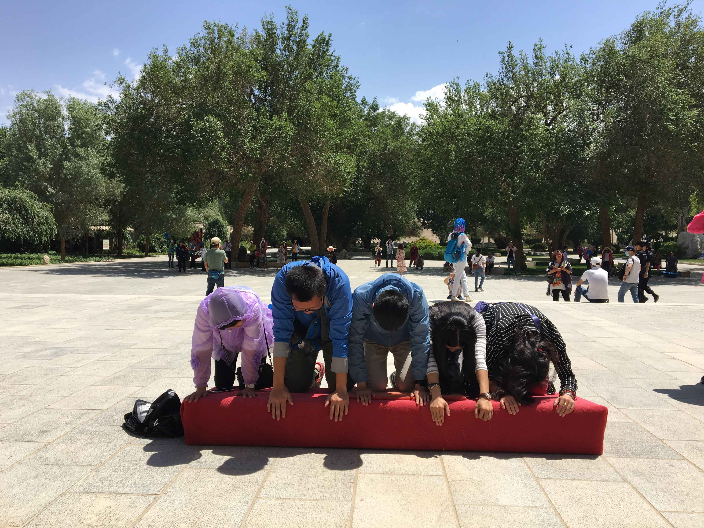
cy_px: 264
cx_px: 352
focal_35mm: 29
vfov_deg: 48.2
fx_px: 590
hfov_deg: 61.7
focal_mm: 4.15
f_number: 2.2
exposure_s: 1/1451
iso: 25
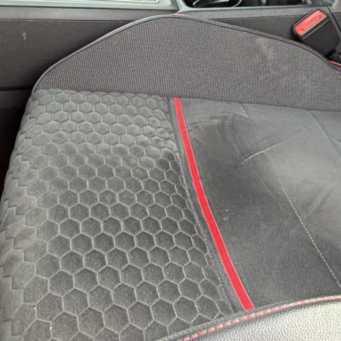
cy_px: -117
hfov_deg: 27.3
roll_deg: -2.8
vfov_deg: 25.4
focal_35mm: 57
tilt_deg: -10.4
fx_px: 635
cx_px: 385
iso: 100
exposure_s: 1/121
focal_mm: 2.22
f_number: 2.2
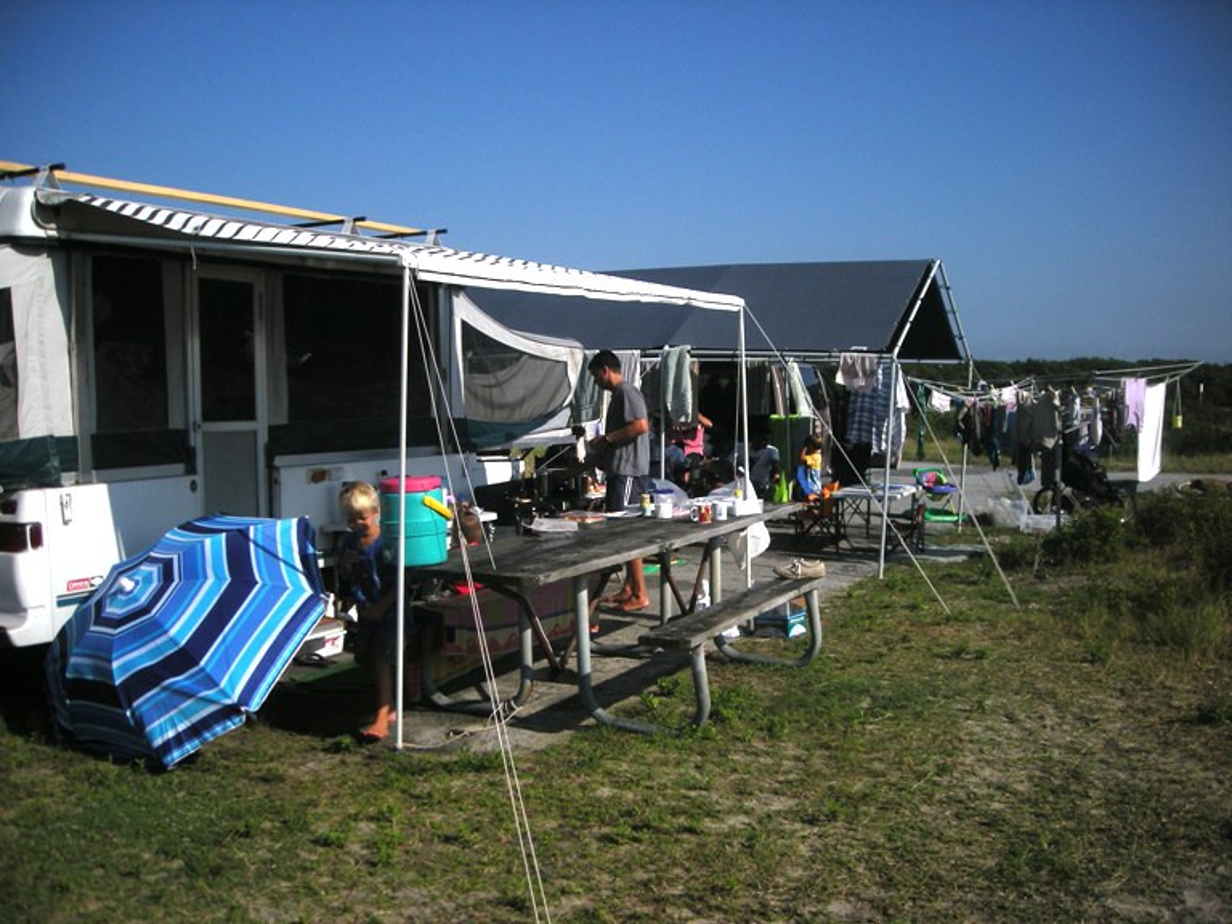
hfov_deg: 52.6
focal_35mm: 35
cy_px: 462
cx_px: 616
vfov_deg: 40.7
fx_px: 1246
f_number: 5.7
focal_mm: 5.7
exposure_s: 1/902
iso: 50
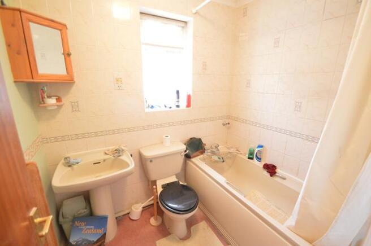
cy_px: 123
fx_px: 154
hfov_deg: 100.4
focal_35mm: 15
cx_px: 186
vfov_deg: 77.2
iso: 1000
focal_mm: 10
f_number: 3.5
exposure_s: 1/15
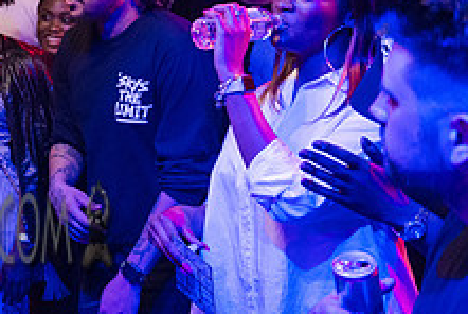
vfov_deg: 17.7
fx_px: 989
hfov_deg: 24.6
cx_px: -61
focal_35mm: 76
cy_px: 27
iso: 5000
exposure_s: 1/320
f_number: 2.8
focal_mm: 29
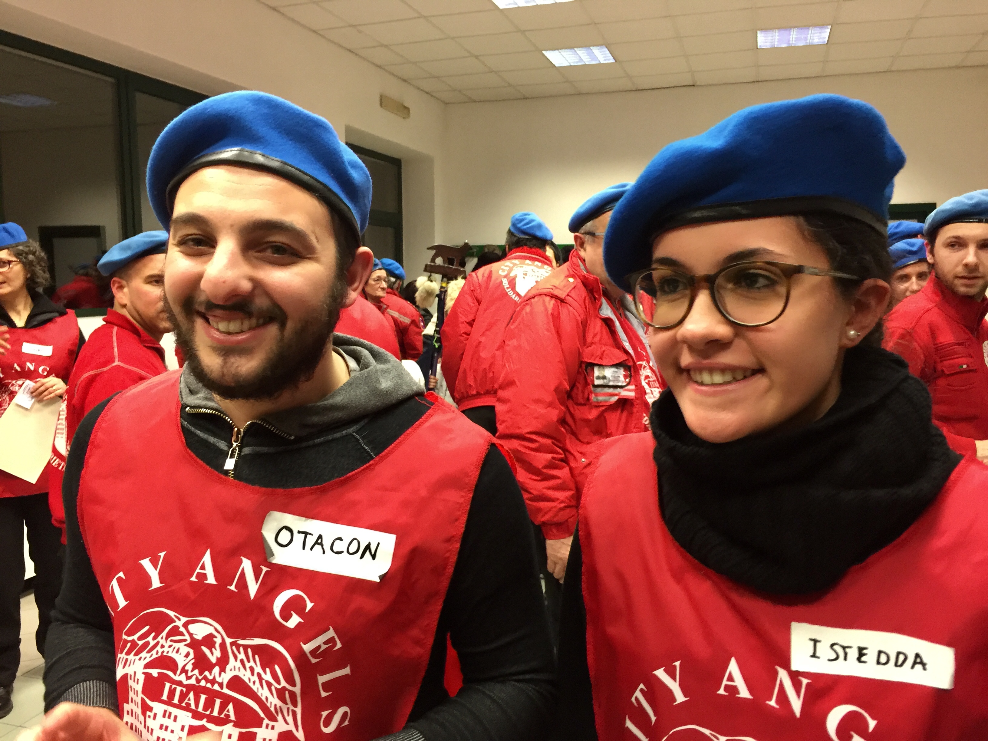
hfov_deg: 61.7
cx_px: 494
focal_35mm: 29
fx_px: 828
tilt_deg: -6.3
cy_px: 370
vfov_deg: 48.2
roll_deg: -0.4
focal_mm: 4.15
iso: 100
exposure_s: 1/17
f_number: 2.2
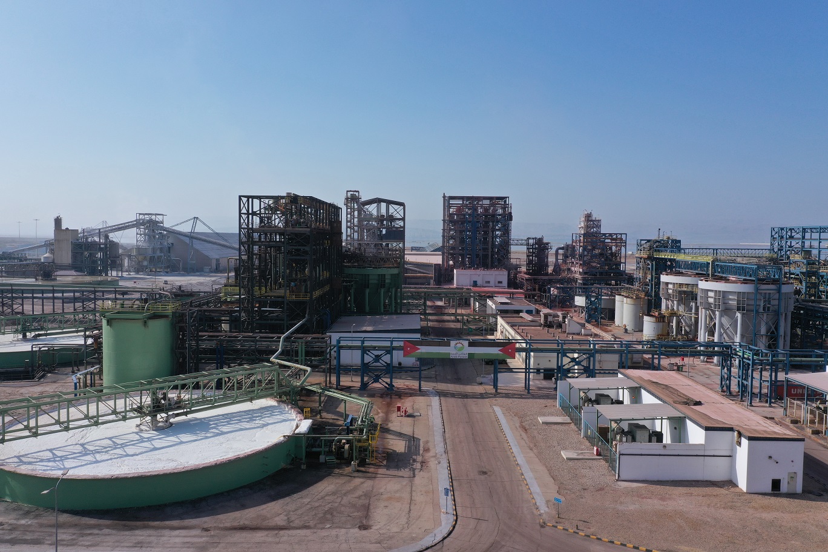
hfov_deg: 65.5
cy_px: 276
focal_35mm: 28
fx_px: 644
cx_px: 414
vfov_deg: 46.4
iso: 100
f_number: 7.1
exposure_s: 1/500
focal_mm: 10.26
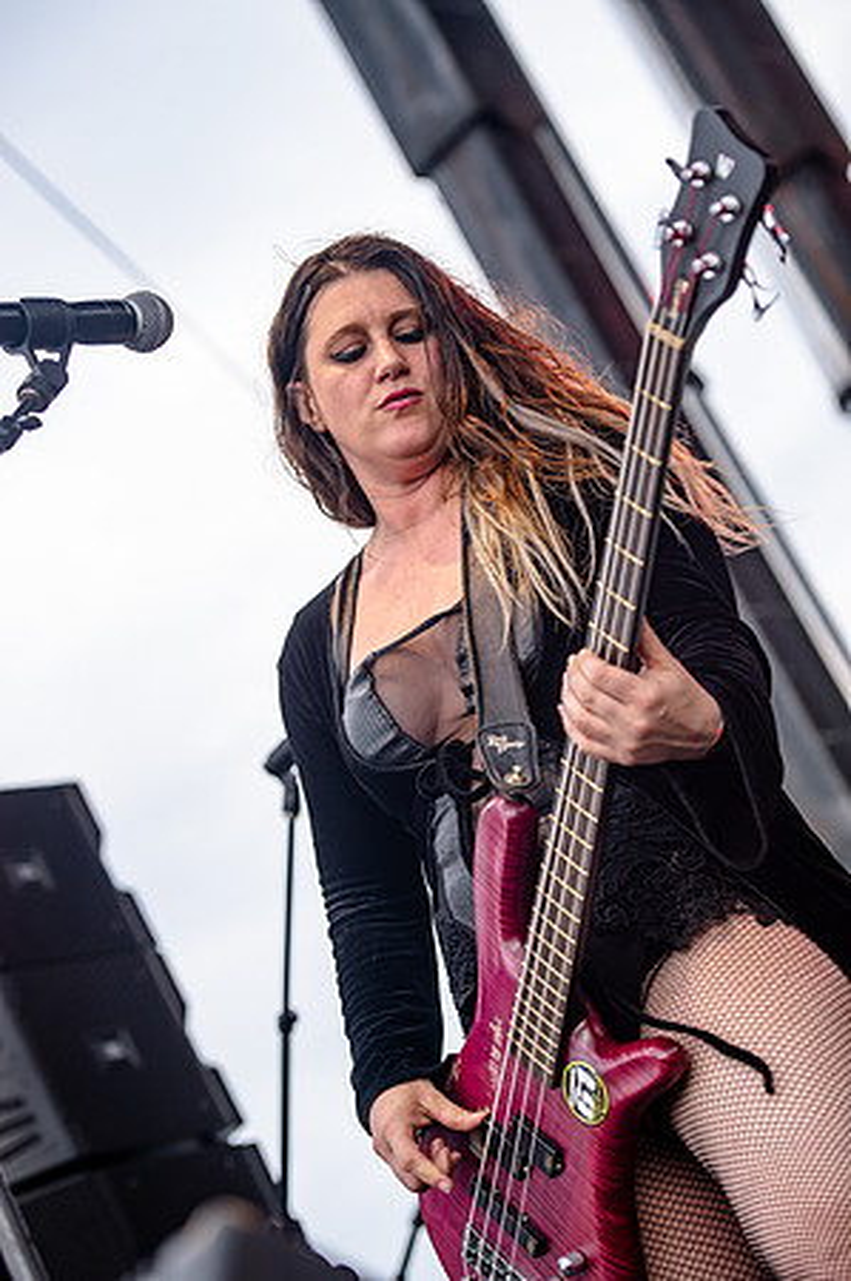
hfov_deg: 13.0
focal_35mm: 105
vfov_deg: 19.5
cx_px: 426
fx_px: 3731
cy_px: 640
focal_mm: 105
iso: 200
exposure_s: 1/640
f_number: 4
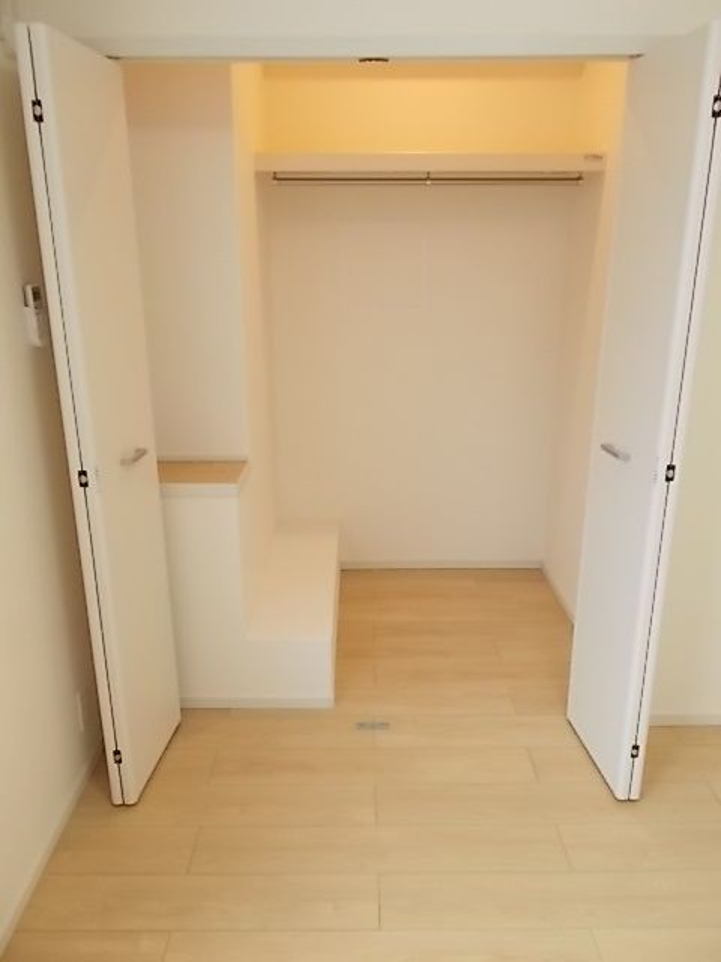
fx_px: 722
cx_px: 360
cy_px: 481
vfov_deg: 67.3
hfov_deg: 53.1
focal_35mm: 26
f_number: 3.2
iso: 160
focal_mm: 4.6
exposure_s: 1/25
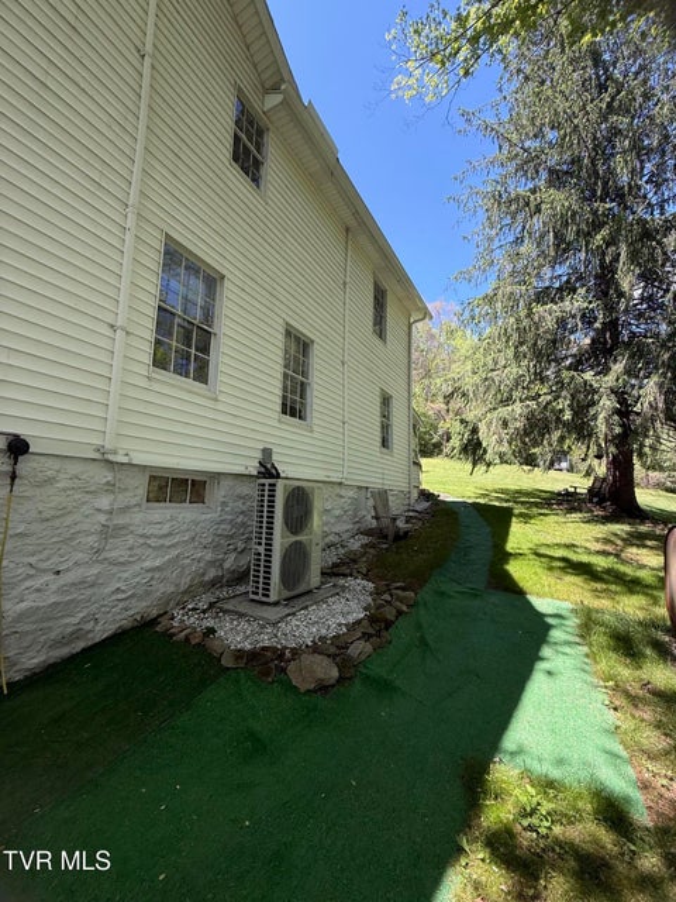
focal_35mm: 14
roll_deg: -2.2
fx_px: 365
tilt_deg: +10.2
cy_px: 451
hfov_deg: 85.7
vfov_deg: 102.1
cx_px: 338
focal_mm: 2.22
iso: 50
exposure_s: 1/717
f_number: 2.2
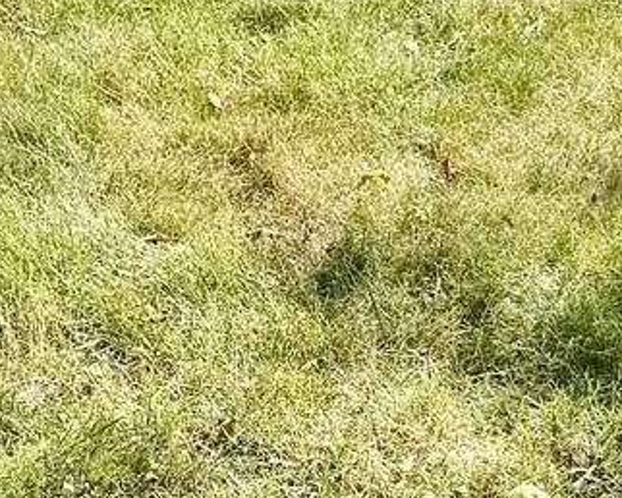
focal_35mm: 149
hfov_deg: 12.9
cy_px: 407
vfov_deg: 10.3
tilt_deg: -25.0
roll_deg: -1.1
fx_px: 2745
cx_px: 238
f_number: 1.78
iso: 80
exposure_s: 1/1678
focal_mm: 6.76
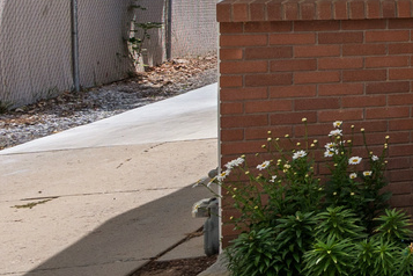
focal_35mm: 86
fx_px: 987
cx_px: 1096
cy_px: -53
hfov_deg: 13.3
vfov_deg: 15.3
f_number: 7.1
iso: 400
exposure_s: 1/1250
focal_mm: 15
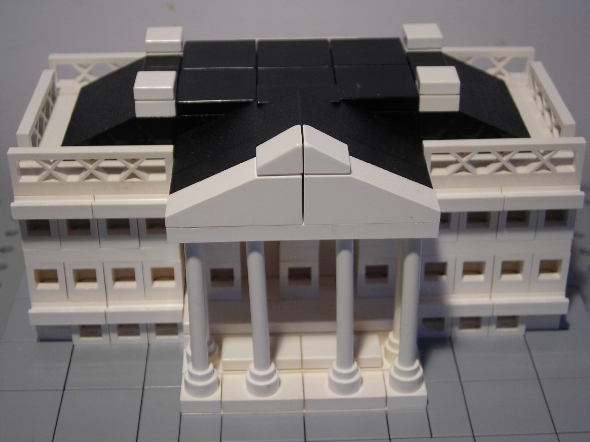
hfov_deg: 29.4
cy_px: 218
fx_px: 1125
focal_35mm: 66
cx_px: 295
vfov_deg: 22.2
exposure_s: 1/27
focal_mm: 10.8
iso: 50
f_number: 3.9
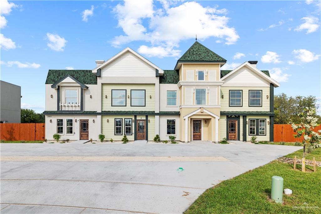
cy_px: 107
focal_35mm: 19
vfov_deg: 64.5
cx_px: 160
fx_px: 169
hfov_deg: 86.9
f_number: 9
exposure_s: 1/125
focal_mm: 19
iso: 50
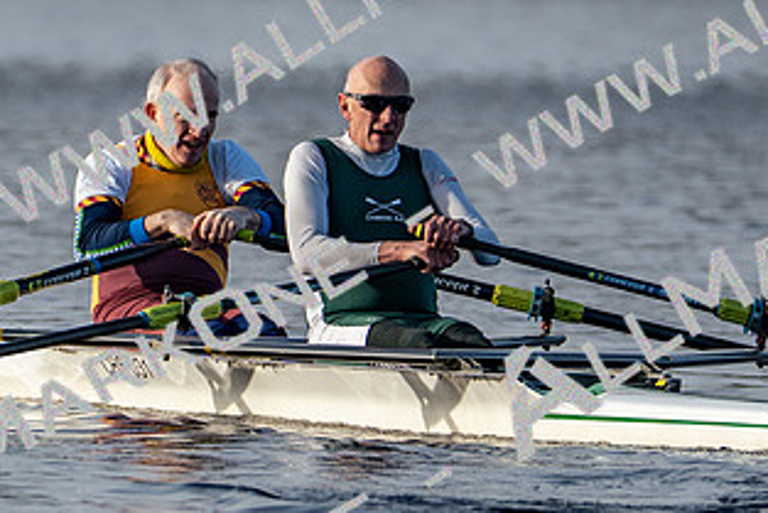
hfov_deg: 1.8
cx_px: 294
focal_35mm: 1141
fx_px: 24351
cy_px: 230
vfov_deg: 1.2
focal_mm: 411
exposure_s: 1/2000
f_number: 6.3
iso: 640
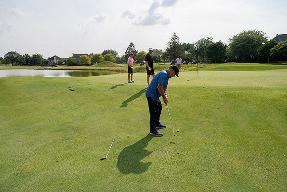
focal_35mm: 24
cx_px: 144
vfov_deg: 53.1
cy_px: 96
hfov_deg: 73.6
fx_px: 192
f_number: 6.3
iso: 250
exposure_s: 1/2500
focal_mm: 24
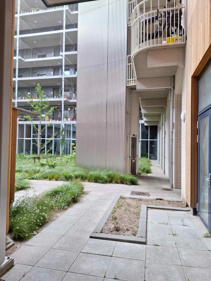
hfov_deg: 58.9
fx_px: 187
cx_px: 106
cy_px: 140
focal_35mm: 23
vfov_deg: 73.9
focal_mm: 5.54
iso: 40
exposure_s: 1/211
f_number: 1.8
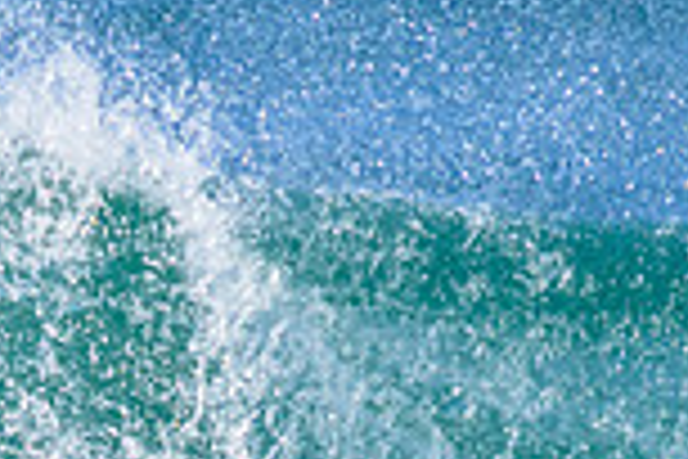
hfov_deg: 0.5
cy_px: 570
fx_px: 78923
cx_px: -211
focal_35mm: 4130
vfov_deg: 0.3
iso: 1600
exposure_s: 1/2000
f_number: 11
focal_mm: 800
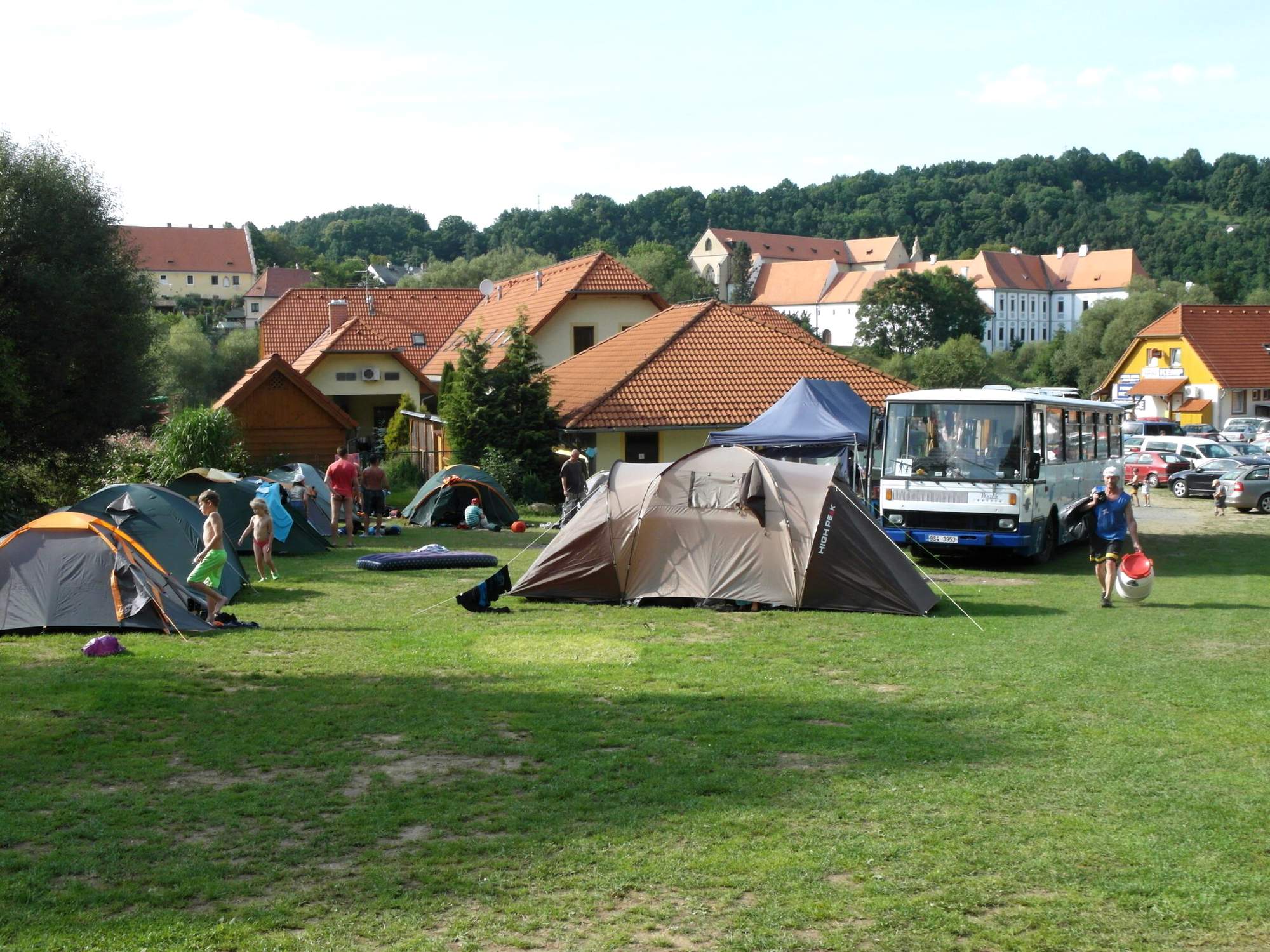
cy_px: 476
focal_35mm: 42
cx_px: 635
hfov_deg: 44.8
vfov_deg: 34.3
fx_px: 1541
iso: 200
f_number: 4.9
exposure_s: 1/500
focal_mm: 9.1
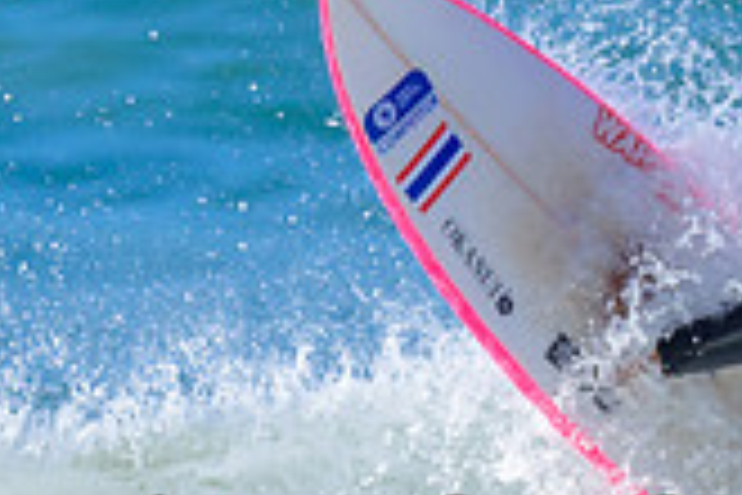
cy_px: 204
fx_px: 79676
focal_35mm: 3866
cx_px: 441
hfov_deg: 0.5
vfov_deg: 0.4
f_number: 6.3
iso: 360
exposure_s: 1/2000
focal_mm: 800
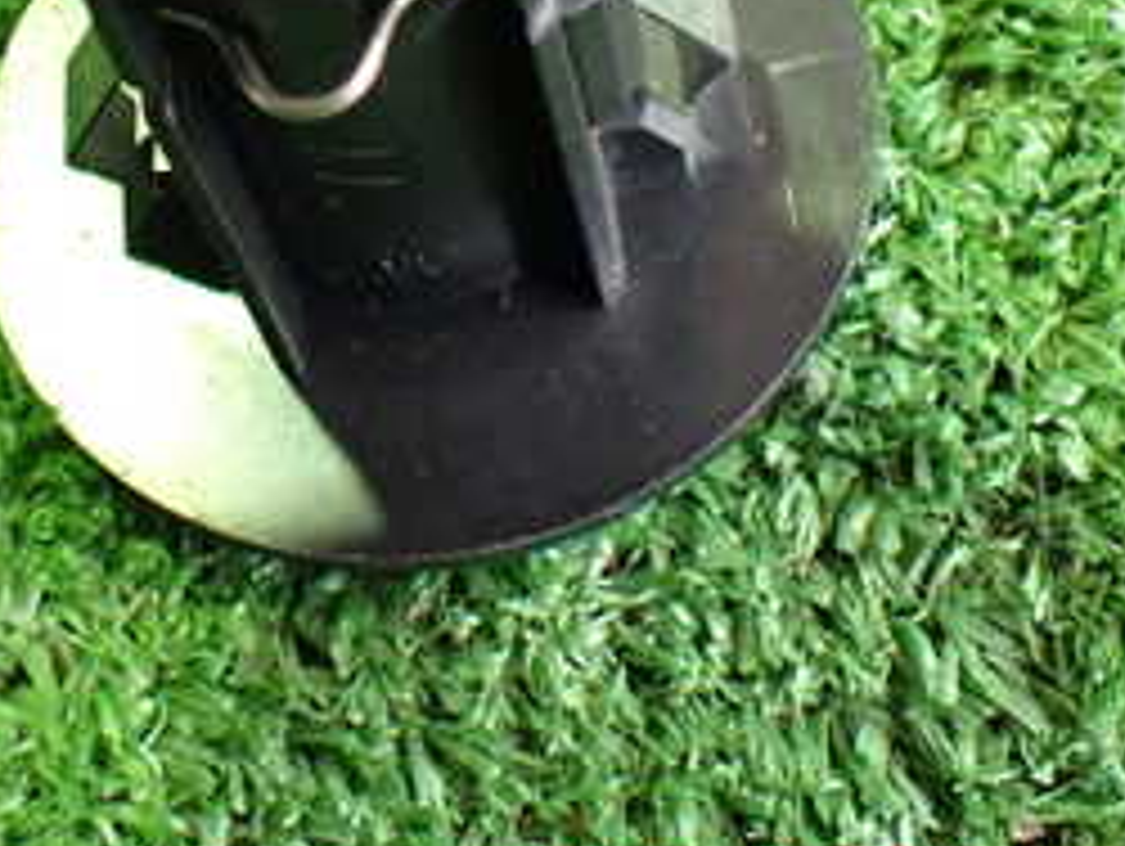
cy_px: -58
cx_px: 225
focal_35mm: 72
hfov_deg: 26.5
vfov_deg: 19.7
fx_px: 2342
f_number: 2.3
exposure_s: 1/40
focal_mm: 5.4
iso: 800
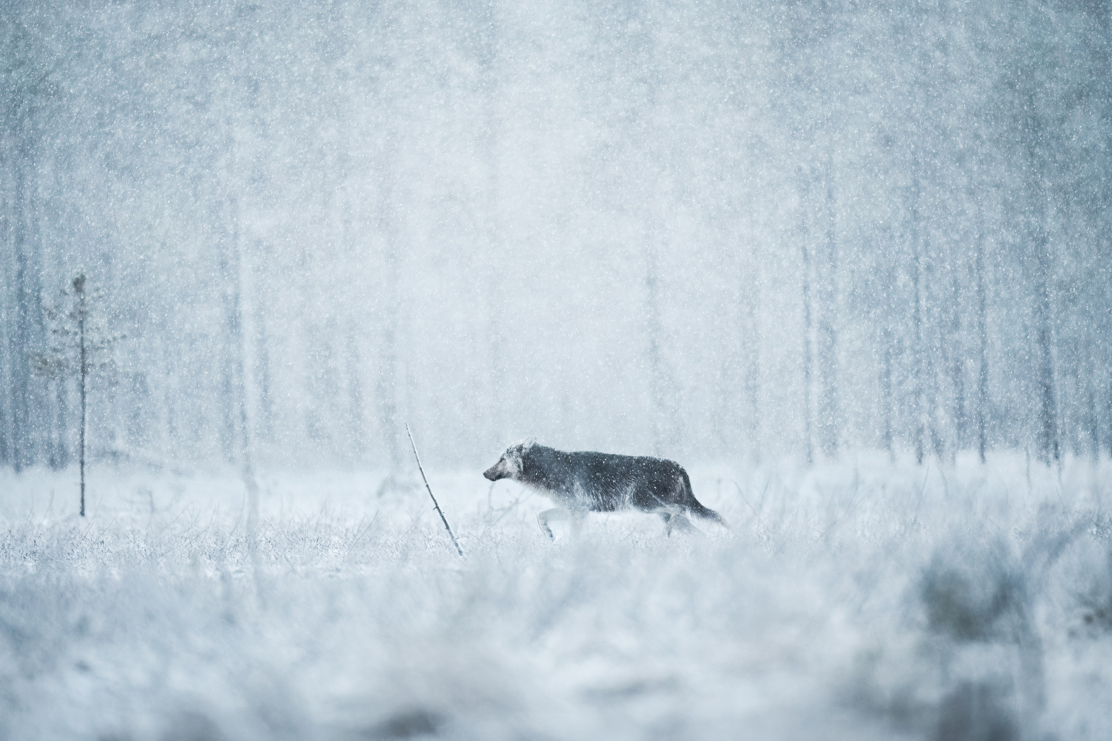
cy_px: 370
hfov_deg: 3.4
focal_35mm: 600
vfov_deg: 2.3
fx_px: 18533
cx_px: 556
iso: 8000
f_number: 4
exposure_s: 1/320
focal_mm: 600
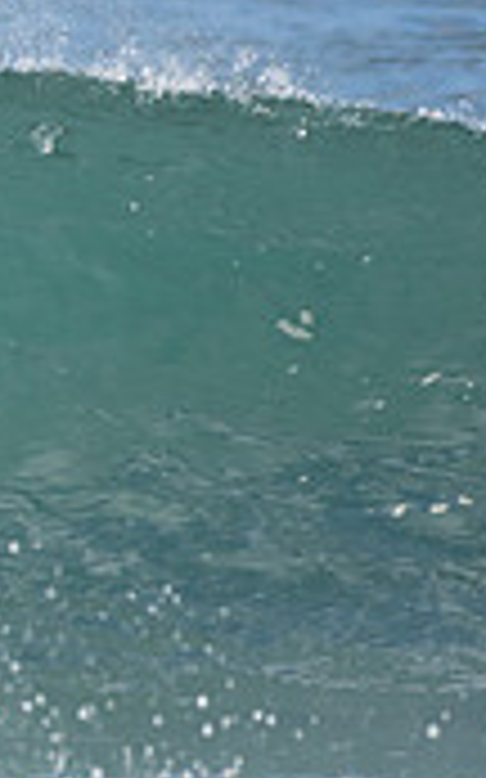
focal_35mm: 2557
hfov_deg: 0.5
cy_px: 232
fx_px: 54233
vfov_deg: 0.8
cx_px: -738
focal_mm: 500
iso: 360
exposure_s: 1/1250
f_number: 5.6
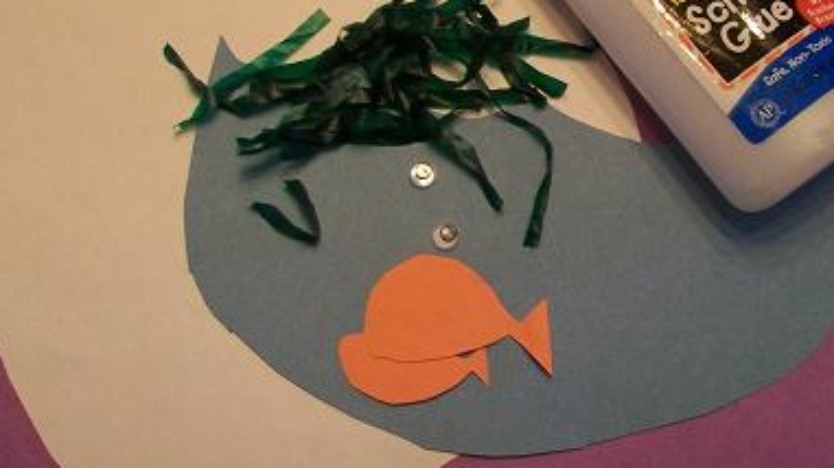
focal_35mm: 47
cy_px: 174
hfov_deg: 43.7
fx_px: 1039
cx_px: 417
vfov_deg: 25.3
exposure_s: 1/20
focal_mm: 5.7
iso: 160
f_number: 2.8
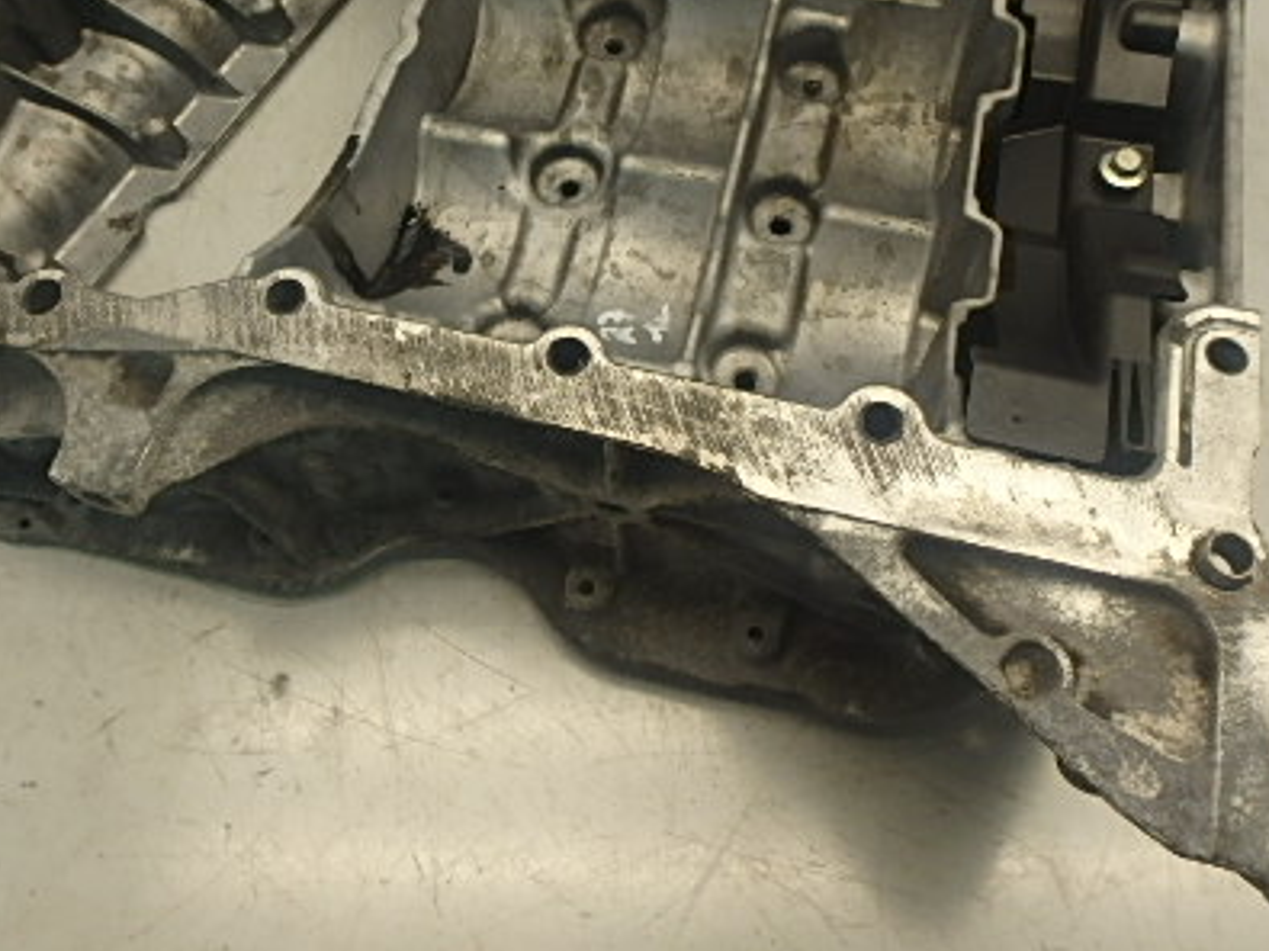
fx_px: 1246
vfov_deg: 41.1
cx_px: 540
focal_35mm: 34
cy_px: 292
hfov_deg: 53.8
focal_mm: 3.7
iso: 200
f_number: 3.5
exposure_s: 1/60
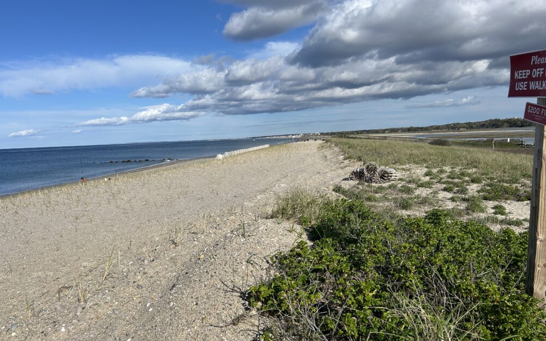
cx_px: 270
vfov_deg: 44.4
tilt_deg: -7.7
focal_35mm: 28
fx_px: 417
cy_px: 192
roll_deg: +2.9
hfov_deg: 66.5
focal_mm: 5.7
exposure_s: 1/6993
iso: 50
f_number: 1.5
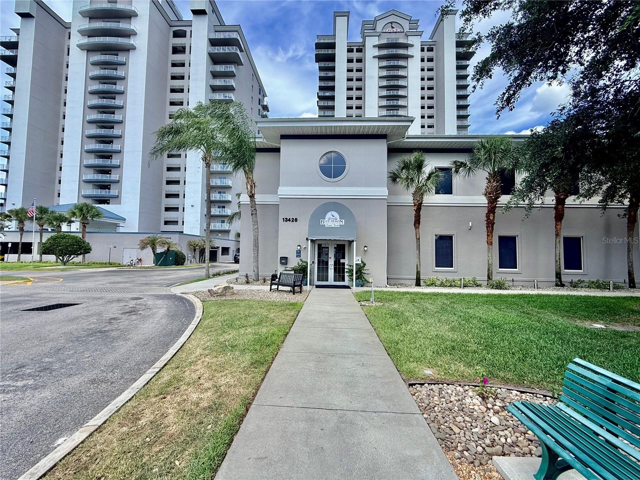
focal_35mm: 14
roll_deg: -1.0
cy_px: 240
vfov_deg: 85.7
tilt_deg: +3.3
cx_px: 320
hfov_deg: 102.1
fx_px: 259
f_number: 2.2
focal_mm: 2.22
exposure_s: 1/770
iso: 50
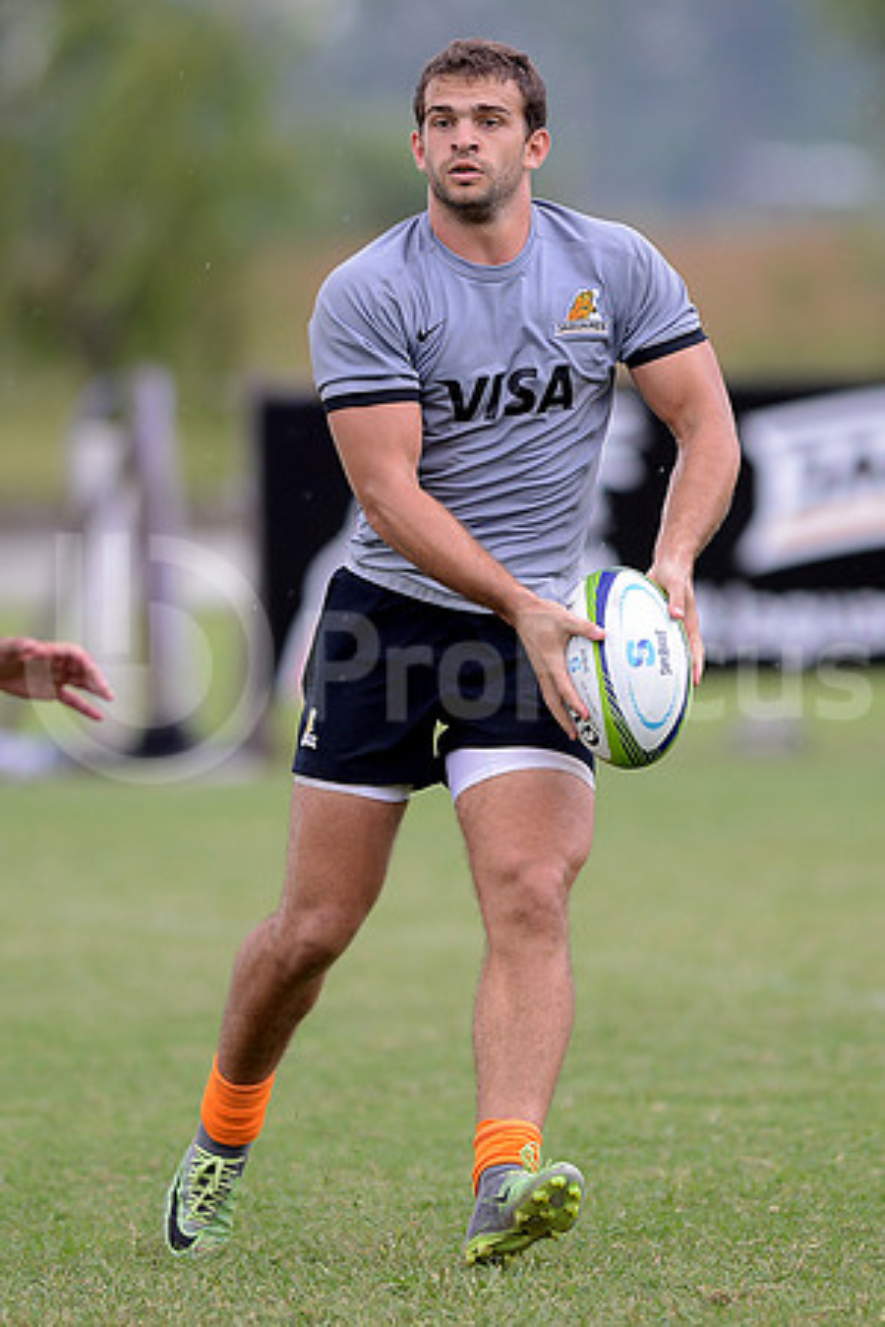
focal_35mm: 300
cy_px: 664
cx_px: 442
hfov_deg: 4.6
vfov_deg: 6.9
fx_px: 11062
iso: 400
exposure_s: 1/800
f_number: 2.8
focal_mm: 300
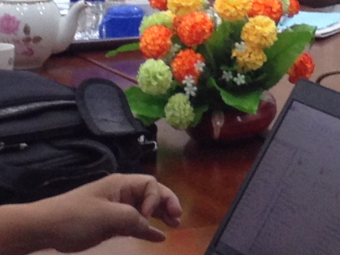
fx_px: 2201
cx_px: 395
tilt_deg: -12.0
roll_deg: -1.1
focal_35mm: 224
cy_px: -112
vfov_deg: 6.6
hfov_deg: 8.7
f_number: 2.4
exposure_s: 1/20
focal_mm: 4.28
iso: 80
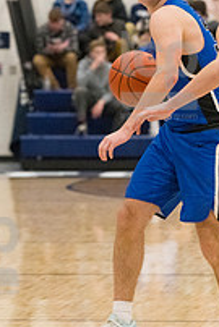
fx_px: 2942
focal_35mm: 323
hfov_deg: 4.3
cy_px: 76
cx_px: 159
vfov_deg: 6.4
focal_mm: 145
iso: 8000
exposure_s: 1/1600
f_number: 4.5
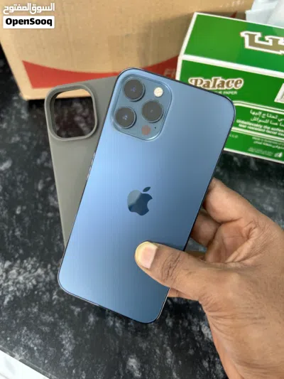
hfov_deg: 53.1
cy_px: 190
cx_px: 142
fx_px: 284
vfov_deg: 67.3
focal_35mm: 26
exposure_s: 1/50
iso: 100
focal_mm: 5.7
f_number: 1.5
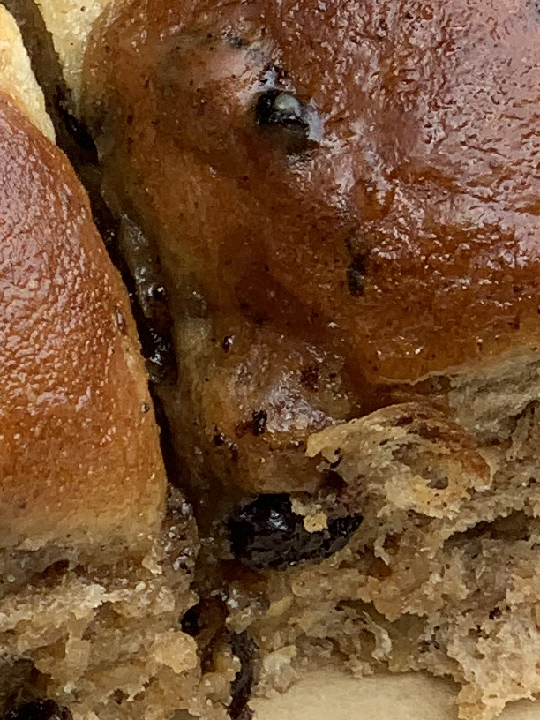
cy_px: 282
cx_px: -350
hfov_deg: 5.7
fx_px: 5346
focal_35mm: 257
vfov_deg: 7.7
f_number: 2.4
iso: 16
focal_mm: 6
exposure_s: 1/247
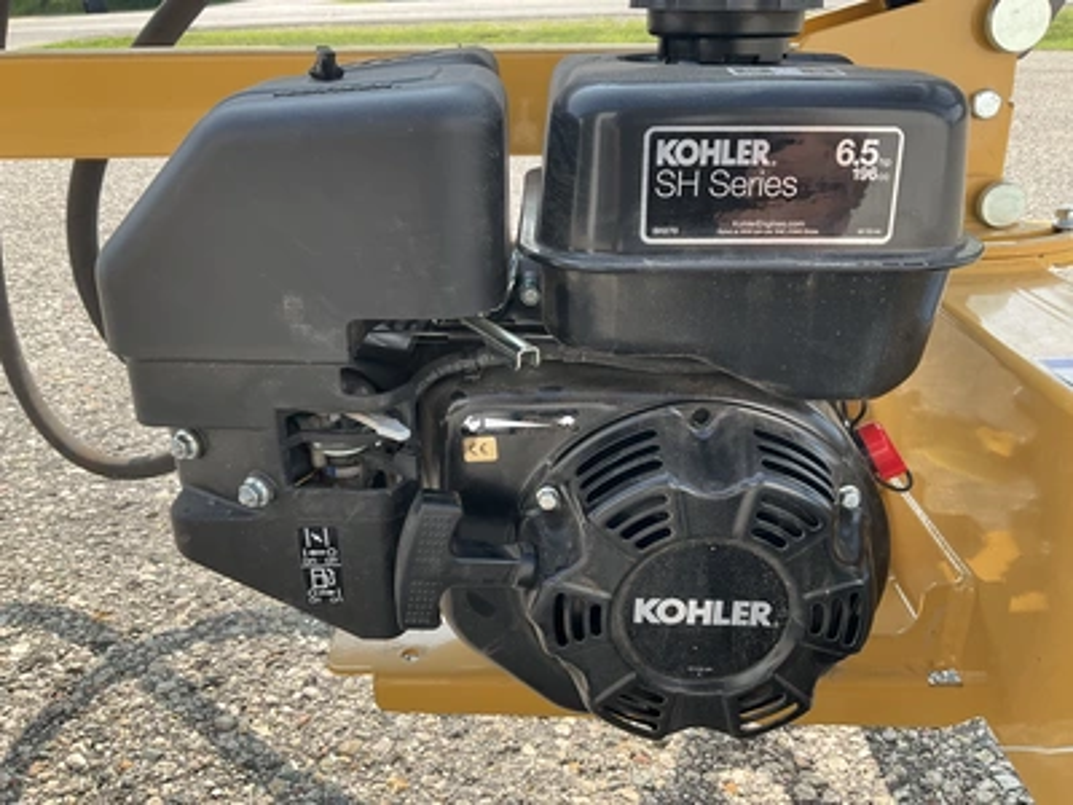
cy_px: 402
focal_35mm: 29
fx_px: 899
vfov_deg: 48.2
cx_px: 536
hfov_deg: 61.7
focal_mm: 3
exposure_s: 1/344
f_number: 1.8
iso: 25
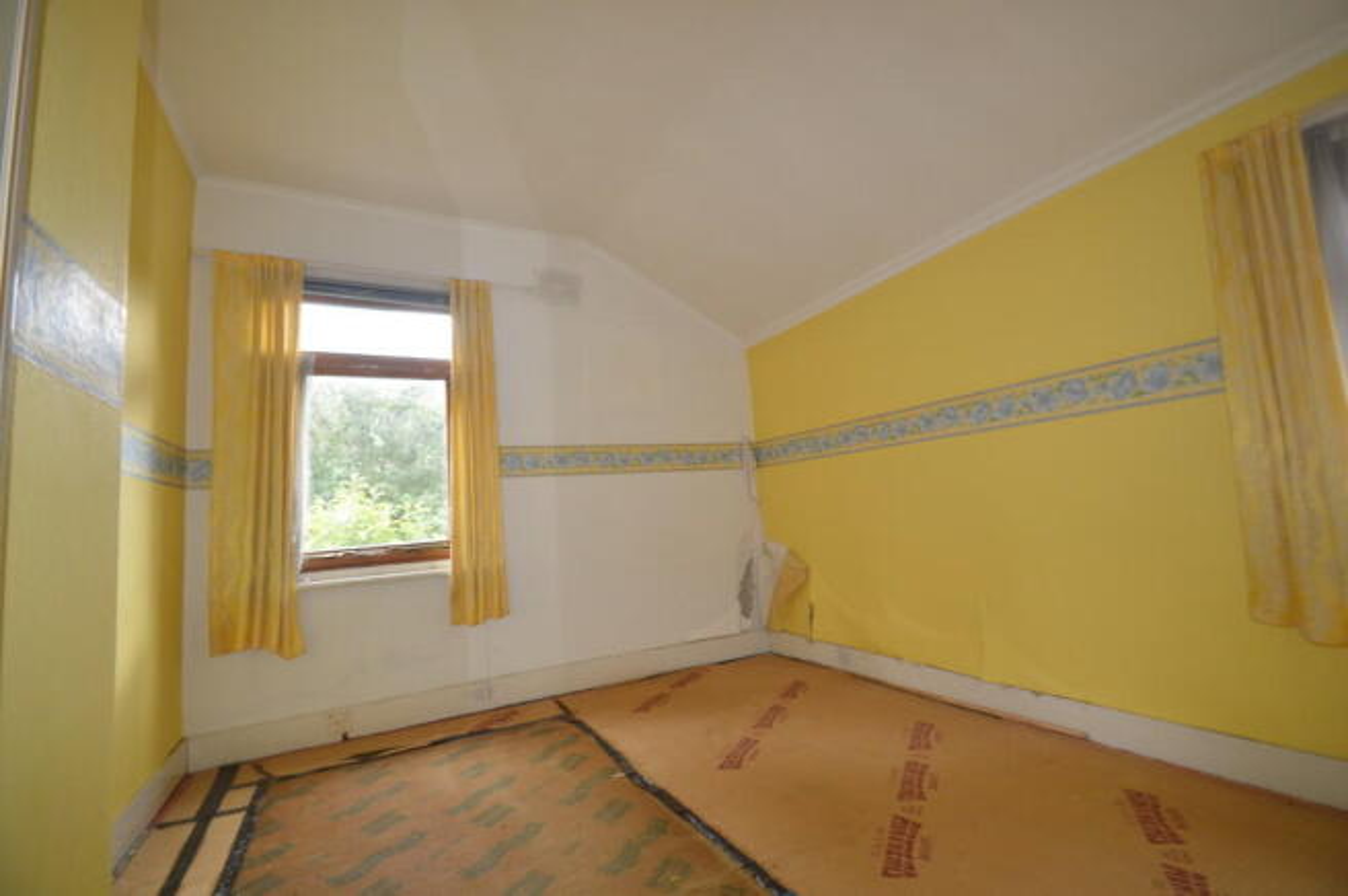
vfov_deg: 77.2
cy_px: 448
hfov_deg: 100.4
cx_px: 674
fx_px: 561
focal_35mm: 15
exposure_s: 1/60
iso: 400
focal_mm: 10
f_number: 4
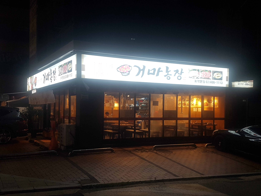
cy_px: 98
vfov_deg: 53.1
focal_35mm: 26
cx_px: 130
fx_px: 196
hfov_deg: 67.3
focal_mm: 4.2
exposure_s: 1/60
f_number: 1.7
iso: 64
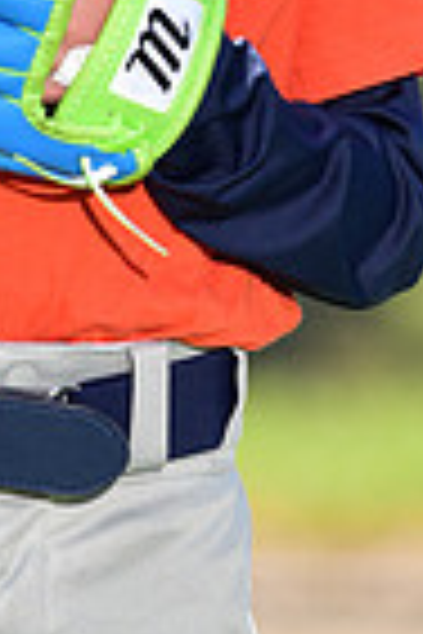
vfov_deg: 2.5
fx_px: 14504
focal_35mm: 823
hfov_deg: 1.7
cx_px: 20
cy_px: -238
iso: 80
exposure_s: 1/250
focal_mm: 200
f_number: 5
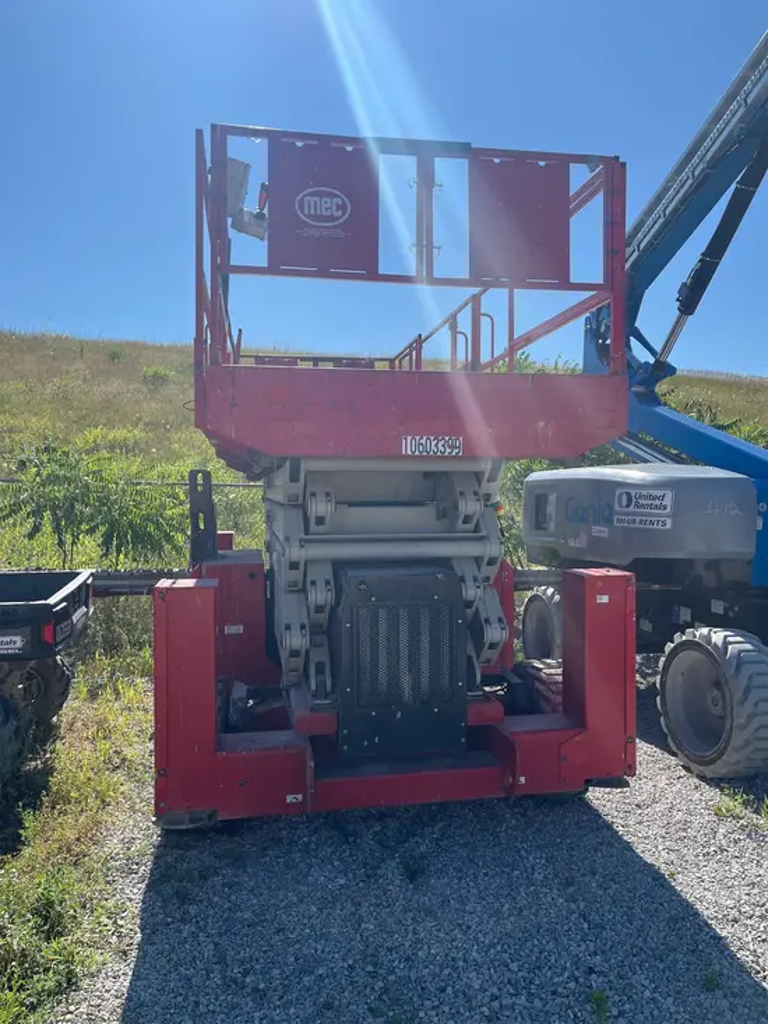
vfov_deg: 67.3
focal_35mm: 26
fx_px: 769
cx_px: 384
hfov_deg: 53.1
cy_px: 512
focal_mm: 5.1
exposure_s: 1/4016
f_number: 1.6
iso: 50
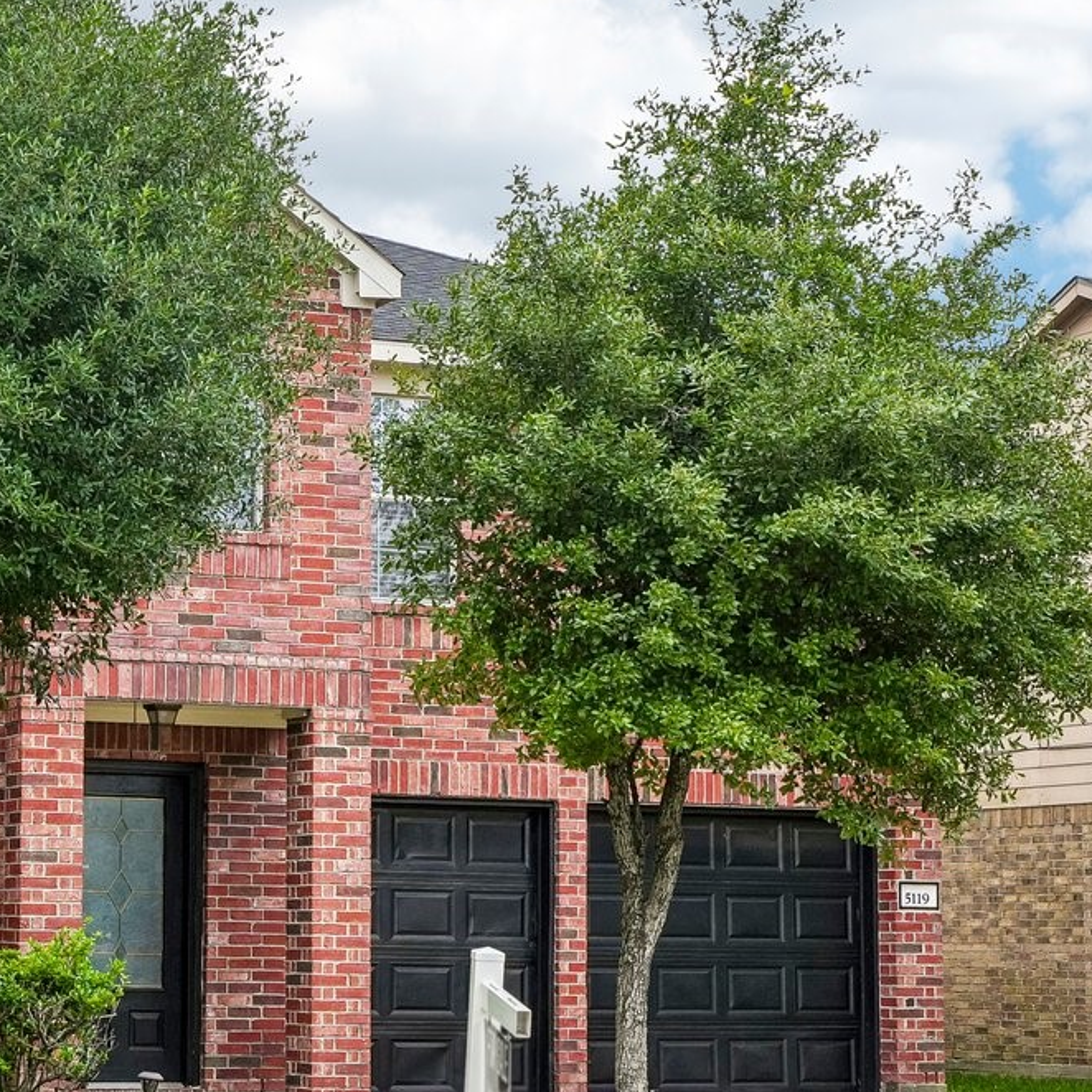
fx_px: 3284
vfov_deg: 18.9
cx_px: 127
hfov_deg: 18.6
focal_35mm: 92
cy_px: 634
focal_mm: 35
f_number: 8
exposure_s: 1/500
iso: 400
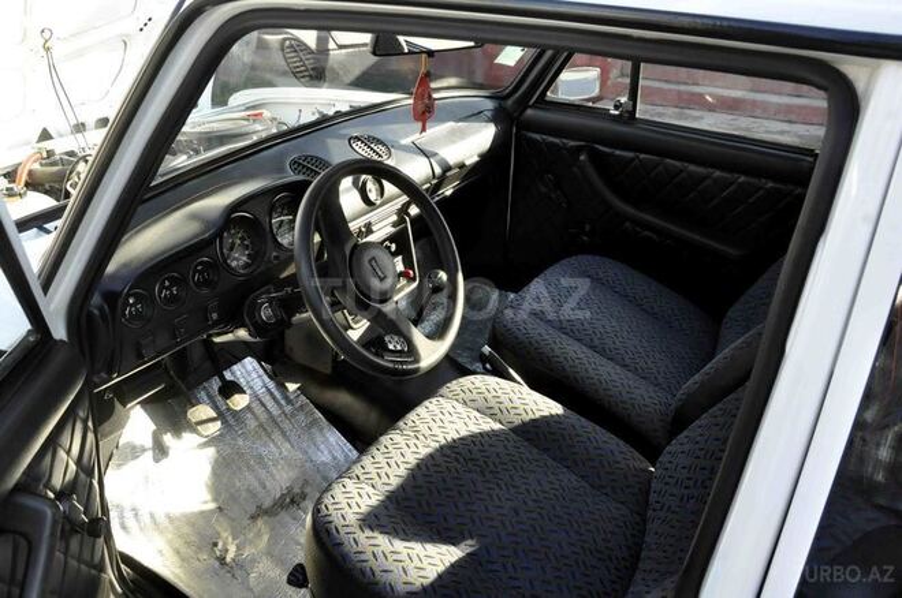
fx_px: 676
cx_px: 451
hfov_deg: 67.5
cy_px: 299
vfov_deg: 47.8
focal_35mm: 27
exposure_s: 1/125
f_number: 11
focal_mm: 18
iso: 1000
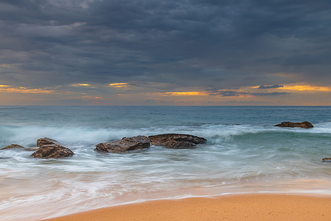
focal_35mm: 38
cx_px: 166
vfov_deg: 34.8
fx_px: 353
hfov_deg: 50.3
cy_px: 110
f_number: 9
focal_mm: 38
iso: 31
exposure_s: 1/1.25
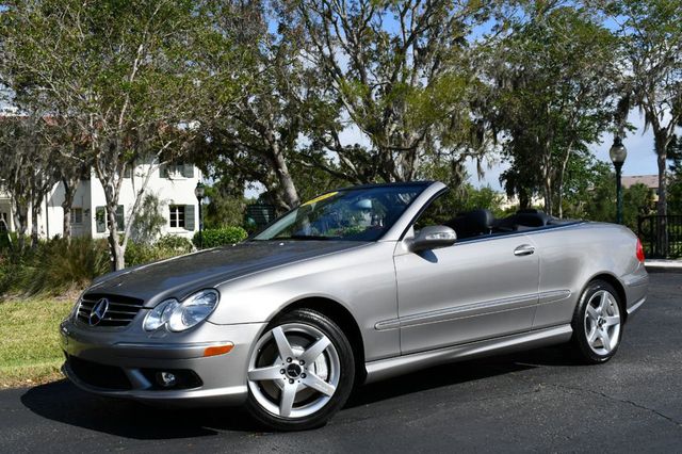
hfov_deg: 46.4
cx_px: 341
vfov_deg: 31.9
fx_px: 795
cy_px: 227
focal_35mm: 42
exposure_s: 1/320
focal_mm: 28
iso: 100
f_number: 9
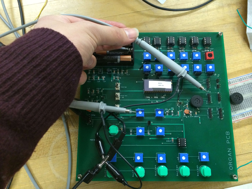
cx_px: 126
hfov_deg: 60.0
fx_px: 218
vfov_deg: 46.8
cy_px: 94
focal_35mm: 30
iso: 250
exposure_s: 1/30
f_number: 2.2
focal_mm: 4.12
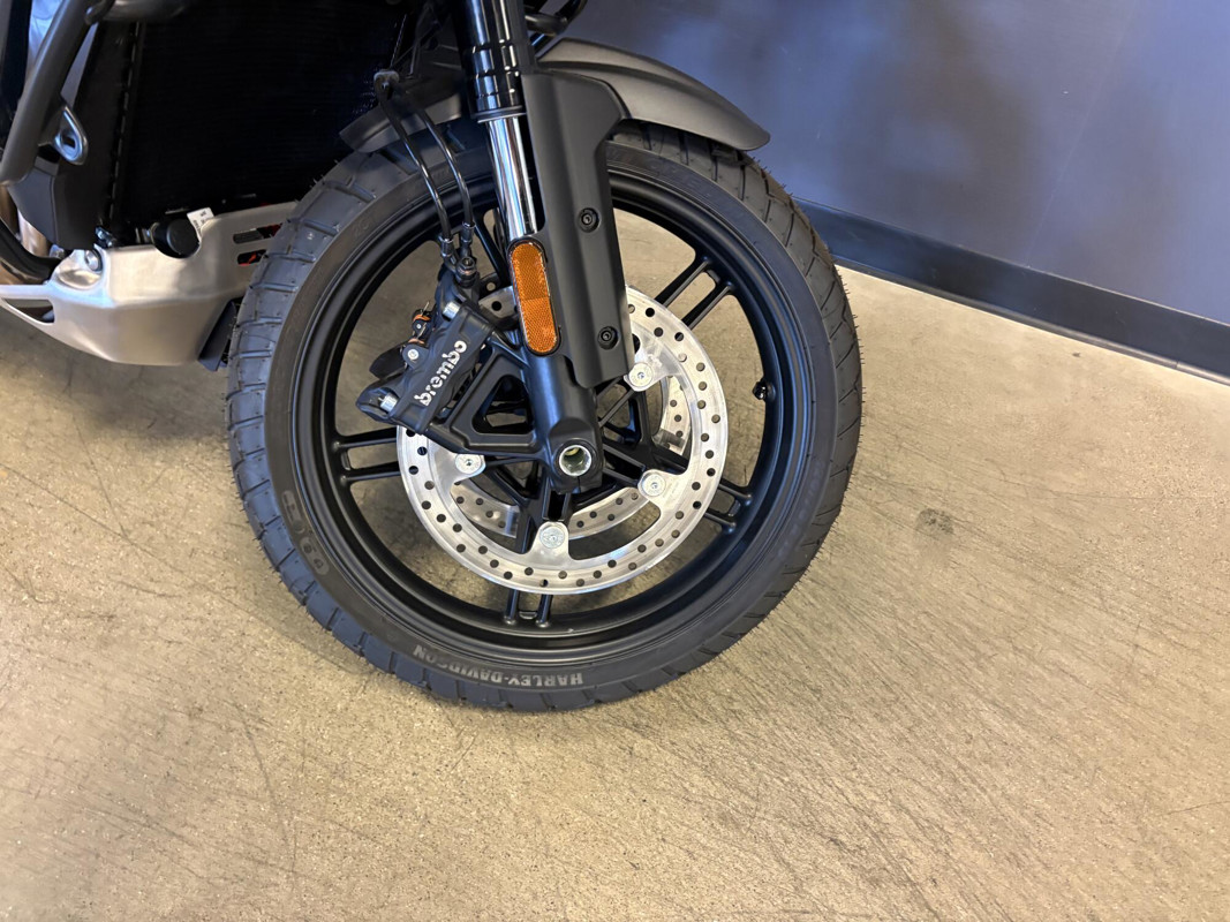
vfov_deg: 53.1
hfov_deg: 67.3
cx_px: 615
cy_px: 461
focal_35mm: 26
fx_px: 924
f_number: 1.6
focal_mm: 5.96
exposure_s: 1/60
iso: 500
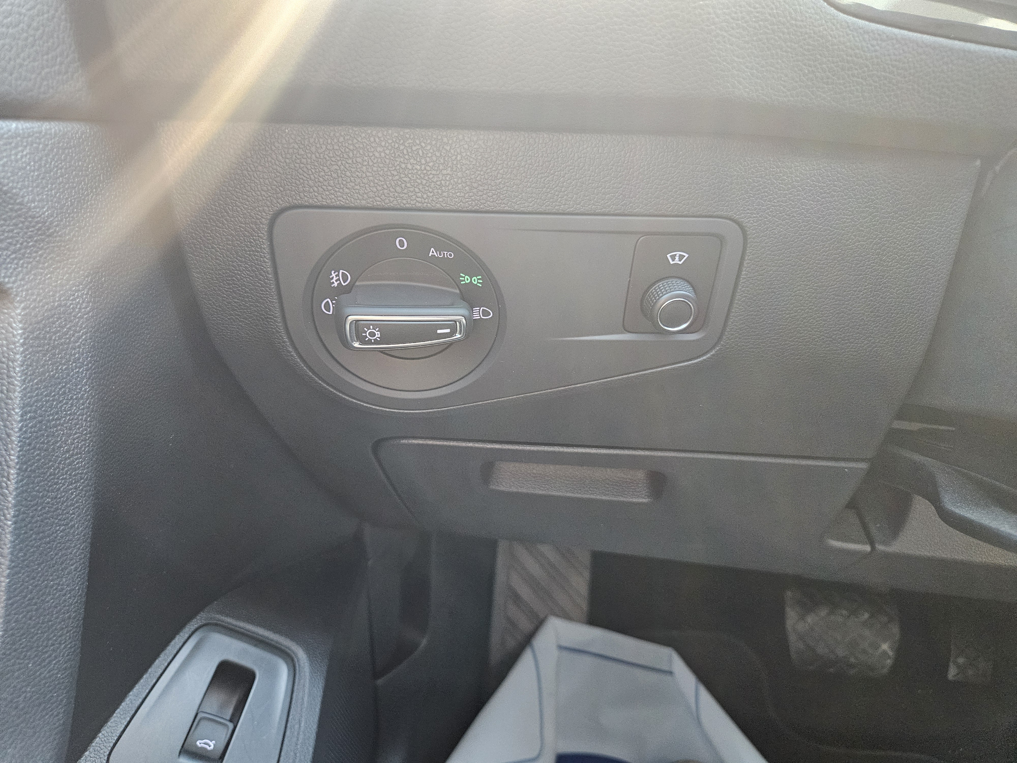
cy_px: 382
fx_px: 676
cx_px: 508
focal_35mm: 23
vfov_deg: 58.9
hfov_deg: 73.9
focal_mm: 5.4
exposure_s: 1/60
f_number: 1.8
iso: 640
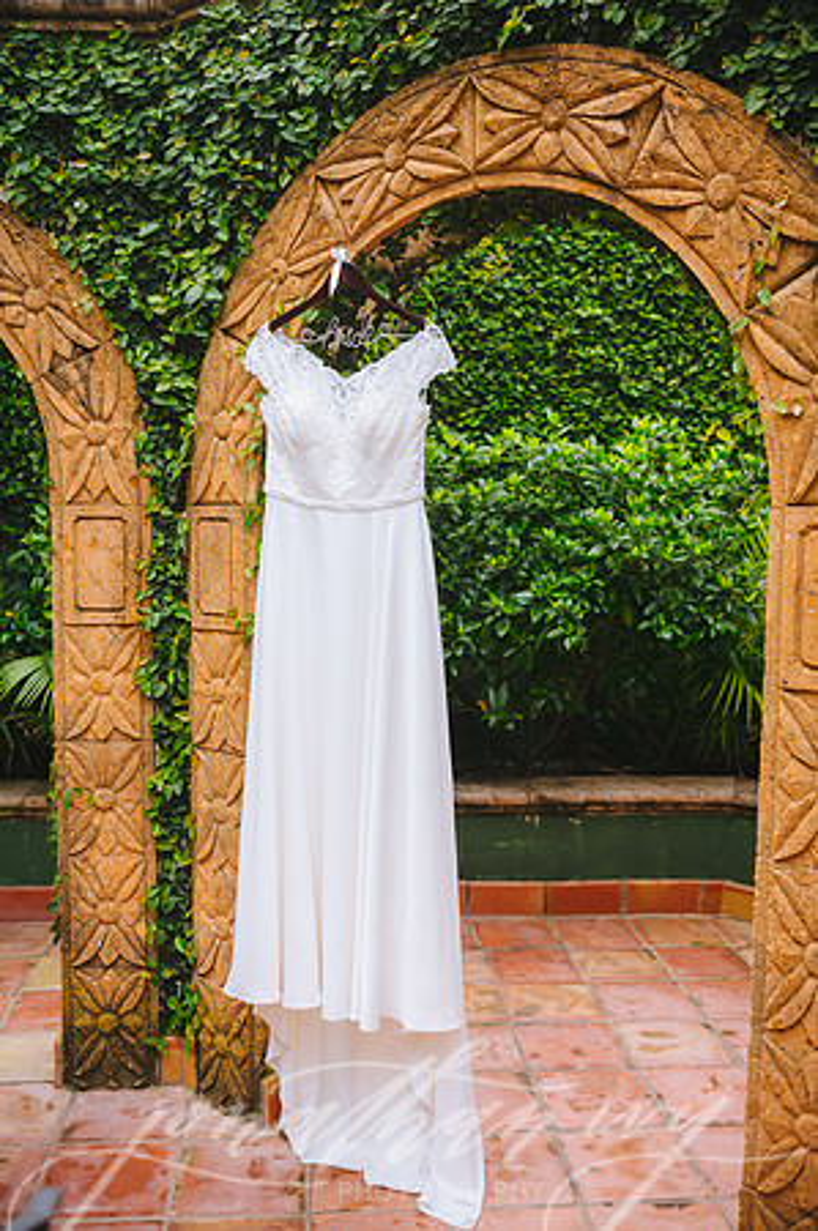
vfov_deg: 55.8
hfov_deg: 38.8
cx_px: 409
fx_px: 1161
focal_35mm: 34
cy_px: 616
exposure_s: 1/320
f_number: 2.8
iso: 125
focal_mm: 34
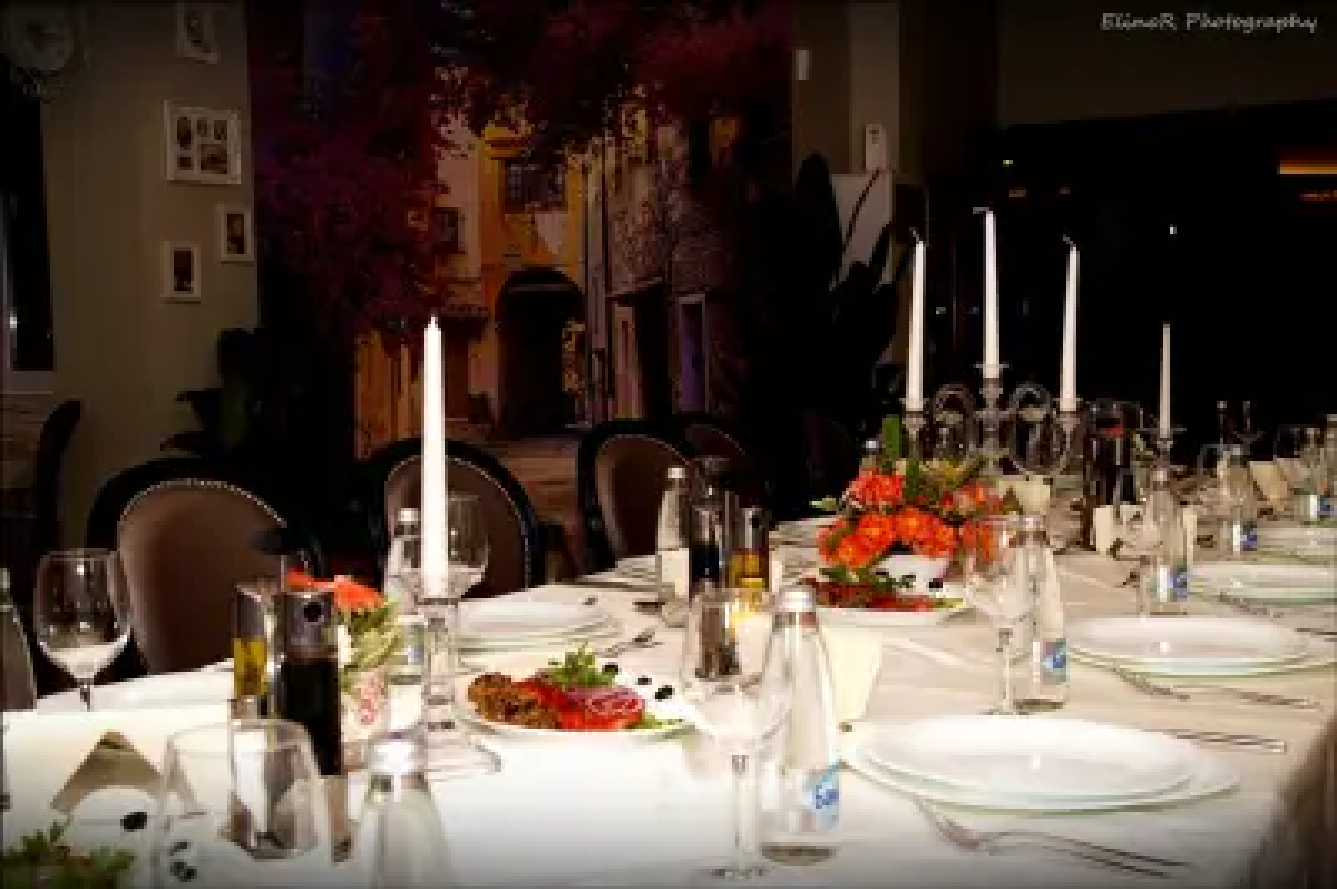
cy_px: 444
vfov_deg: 34.2
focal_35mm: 39
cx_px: 668
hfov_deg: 49.6
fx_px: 1447
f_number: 5
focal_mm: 26
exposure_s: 1/160
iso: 200
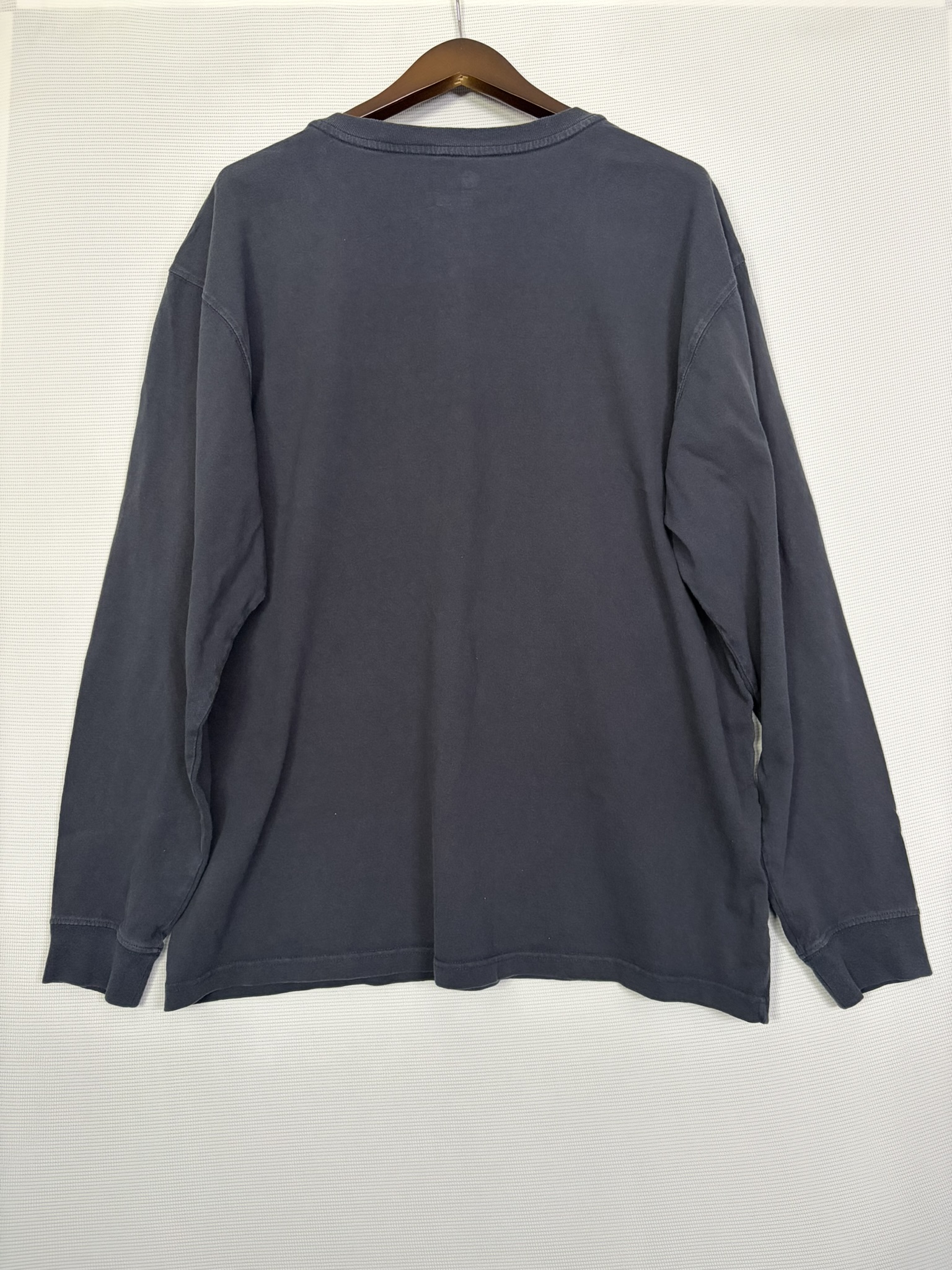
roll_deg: +0.7
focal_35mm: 26
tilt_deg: -9.5
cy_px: 635
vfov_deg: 67.3
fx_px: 953
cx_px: 476
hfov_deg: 53.1
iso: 500
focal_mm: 5.96
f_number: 1.6
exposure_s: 1/50
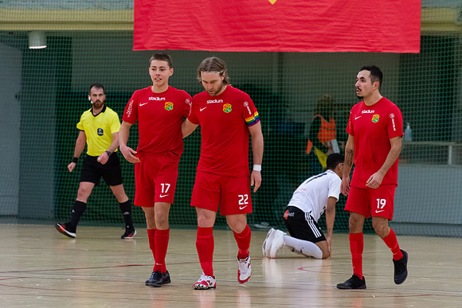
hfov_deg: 8.7
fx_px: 3041
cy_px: 154
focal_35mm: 237
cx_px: 231
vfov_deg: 5.8
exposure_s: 1/640
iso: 5600
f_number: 5.3
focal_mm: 230
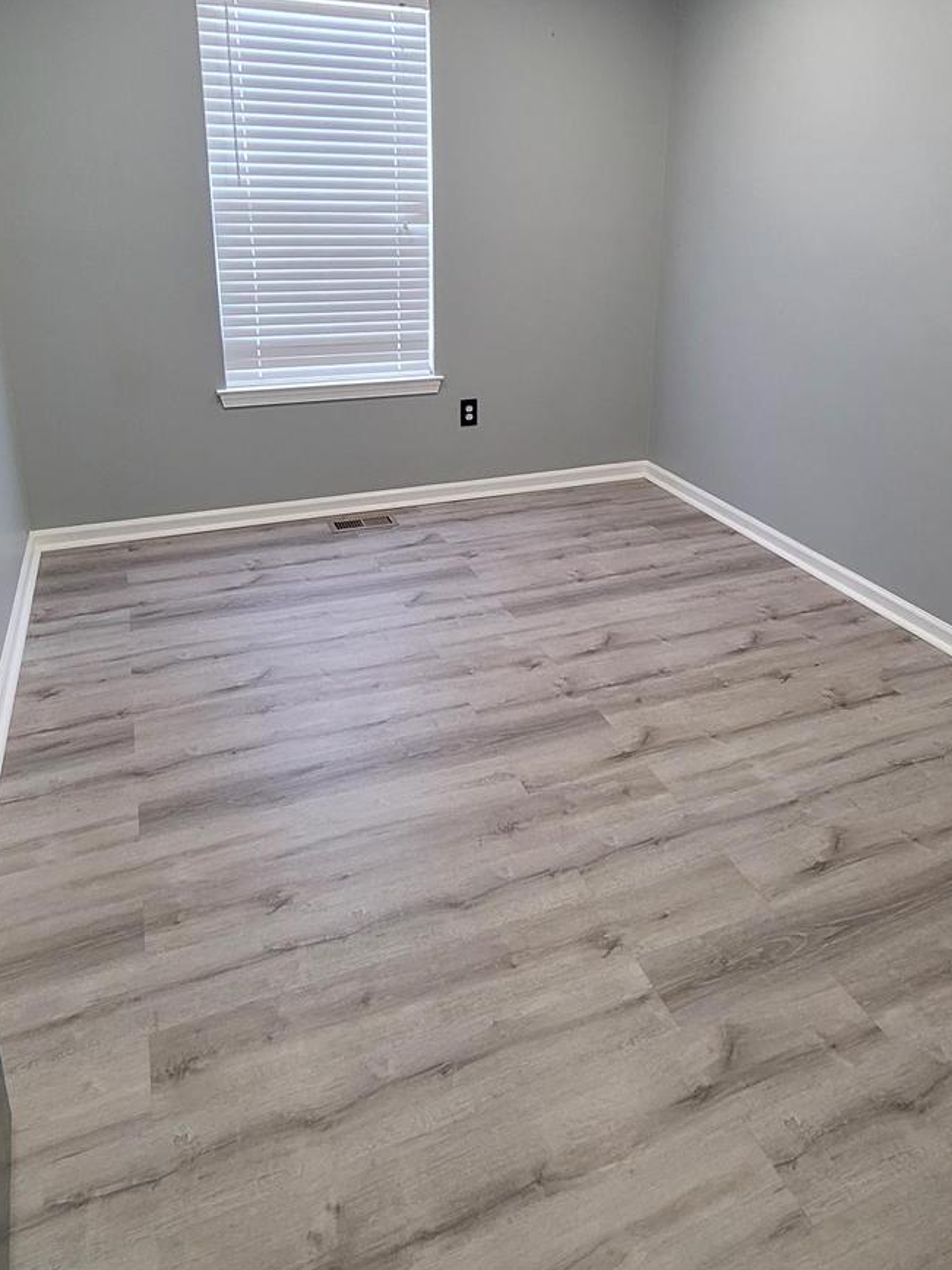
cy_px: 443
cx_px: 543
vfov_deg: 72.1
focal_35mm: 23
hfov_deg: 58.6
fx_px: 843
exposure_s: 1/60
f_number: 2.2
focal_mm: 2.2
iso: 250
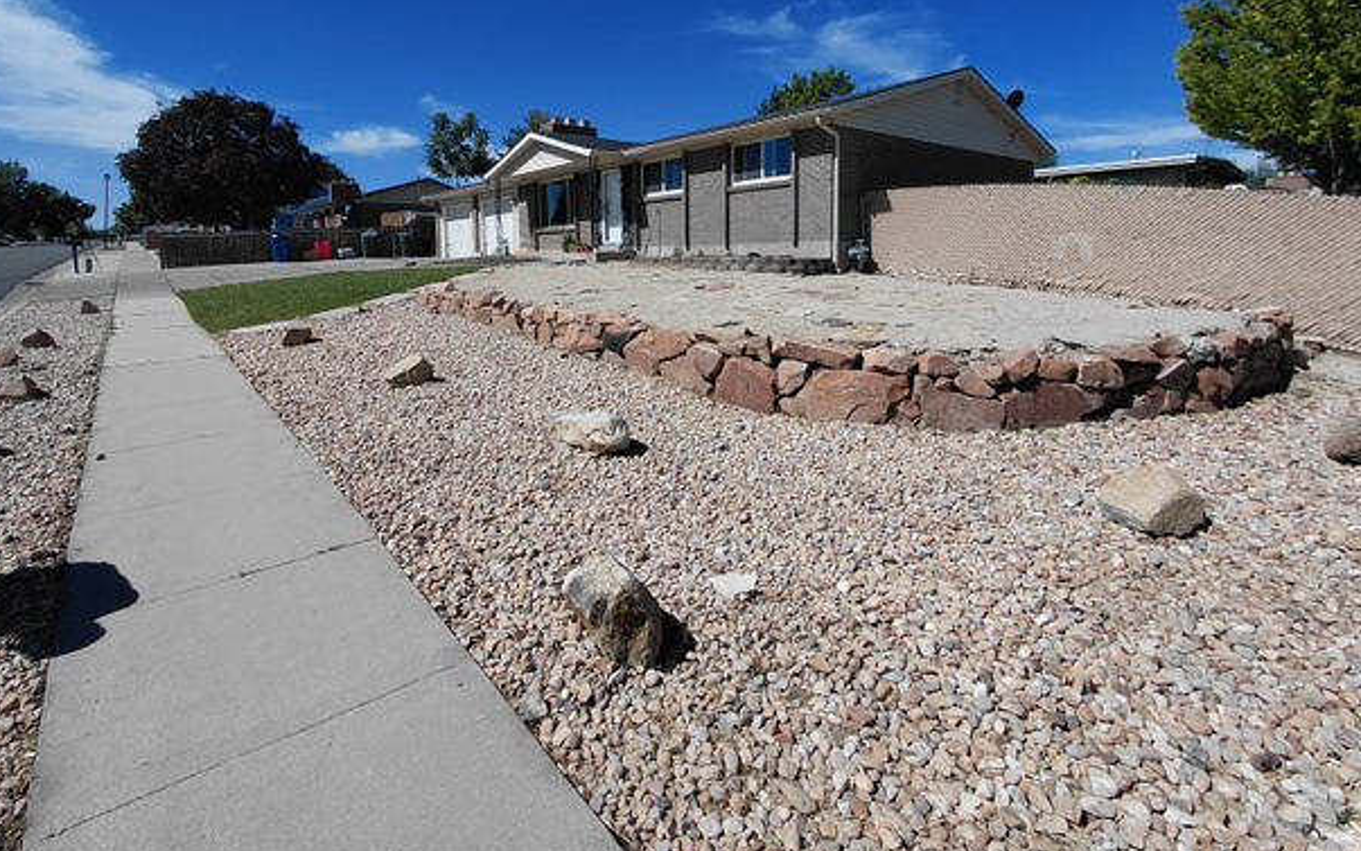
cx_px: 657
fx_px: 668
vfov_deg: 64.1
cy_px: 321
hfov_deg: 91.1
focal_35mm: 18
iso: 40
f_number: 2.2
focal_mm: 1.64
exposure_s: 1/4134
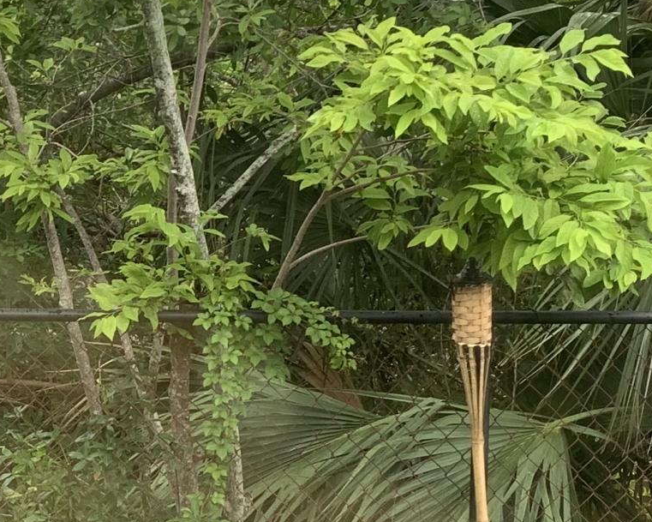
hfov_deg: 18.5
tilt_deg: -9.3
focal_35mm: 100
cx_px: -56
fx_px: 1930
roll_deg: +0.8
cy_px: 309
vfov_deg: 15.4
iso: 40
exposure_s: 1/121
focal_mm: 4.25
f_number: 1.8
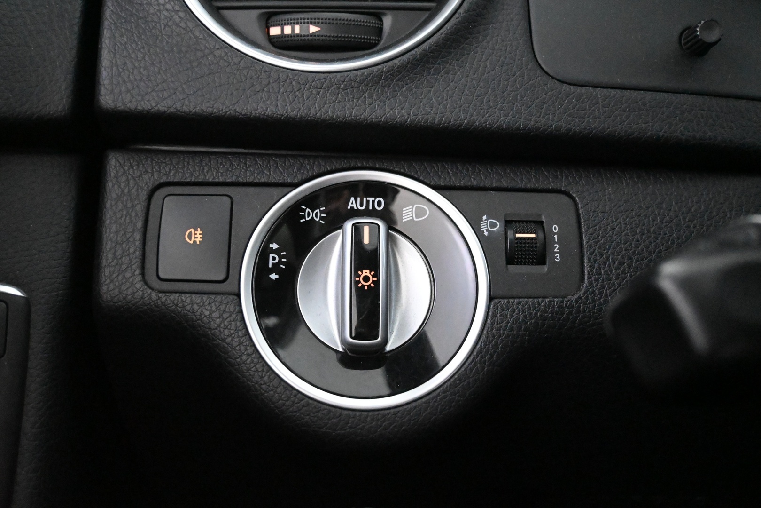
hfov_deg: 49.6
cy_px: 254
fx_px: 824
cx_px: 380
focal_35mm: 39
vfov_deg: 34.2
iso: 12800
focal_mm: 26
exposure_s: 1/40
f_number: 4.5
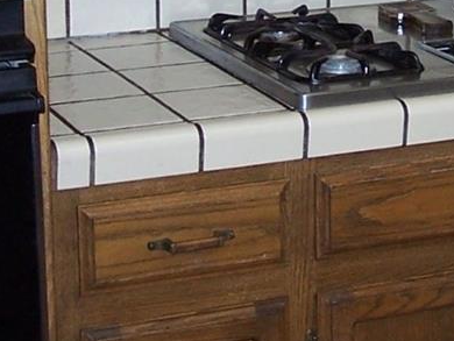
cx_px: 366
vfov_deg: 10.1
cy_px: -41
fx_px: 1916
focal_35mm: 146
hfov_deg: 13.4
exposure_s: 1/60
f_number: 2.8
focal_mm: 6.3
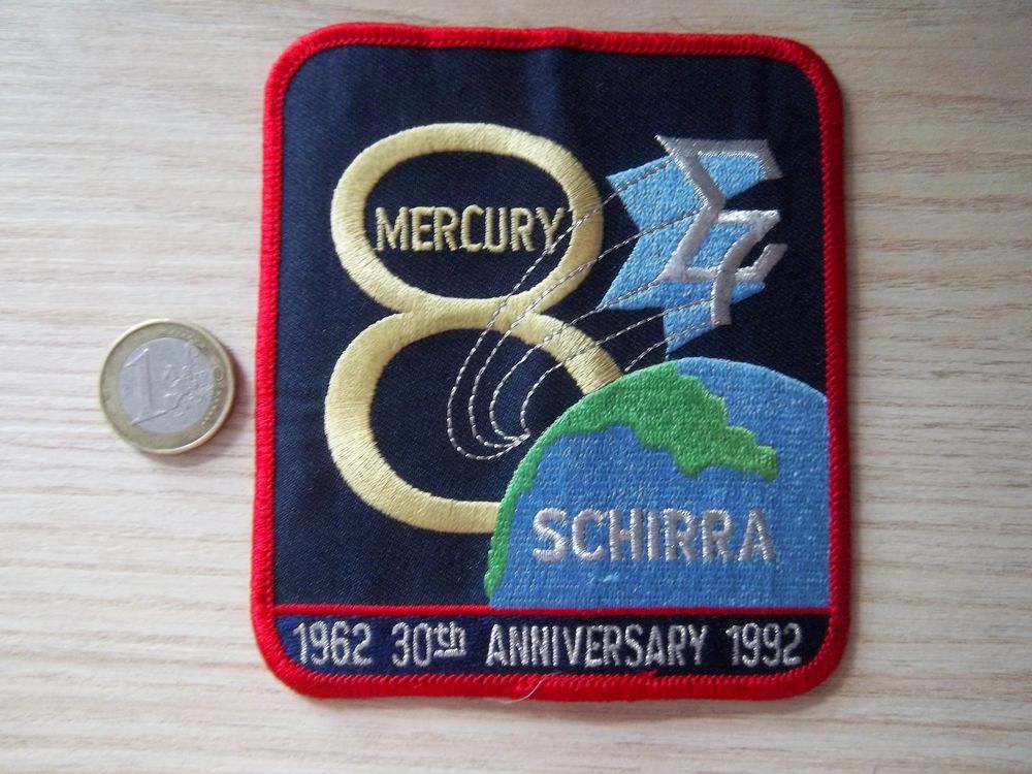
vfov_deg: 49.7
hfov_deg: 63.4
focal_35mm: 28
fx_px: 835
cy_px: 387
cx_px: 516
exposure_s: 1/8
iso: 197
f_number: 3.5
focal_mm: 5.05
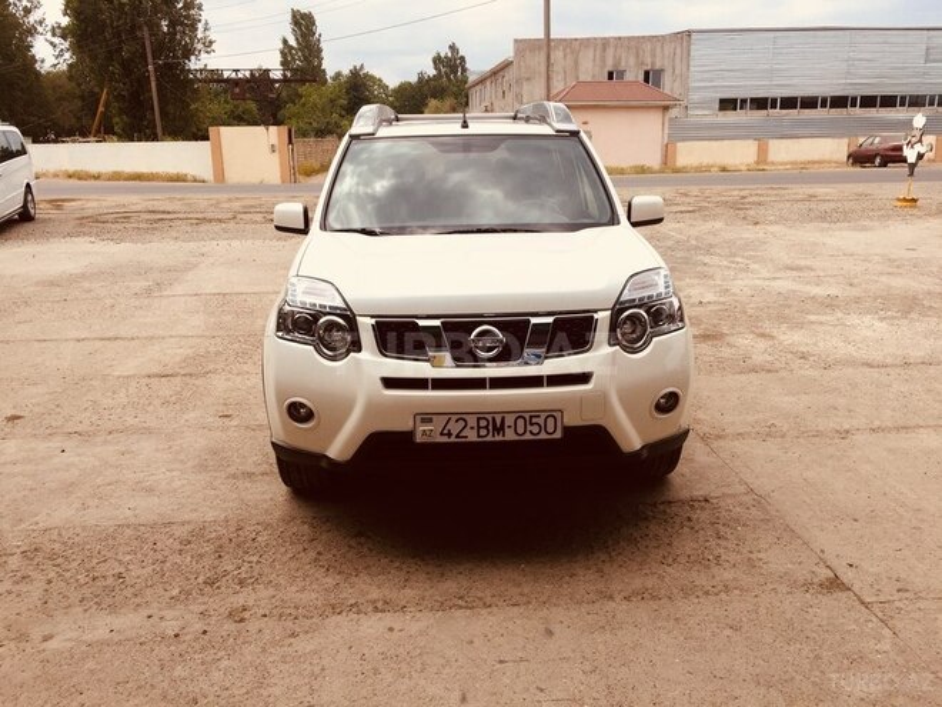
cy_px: 354
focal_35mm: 29
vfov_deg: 48.2
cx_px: 471
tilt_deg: -16.0
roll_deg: +0.0
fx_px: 789
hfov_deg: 61.7
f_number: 2.2
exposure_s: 1/2083
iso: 32
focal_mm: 4.15
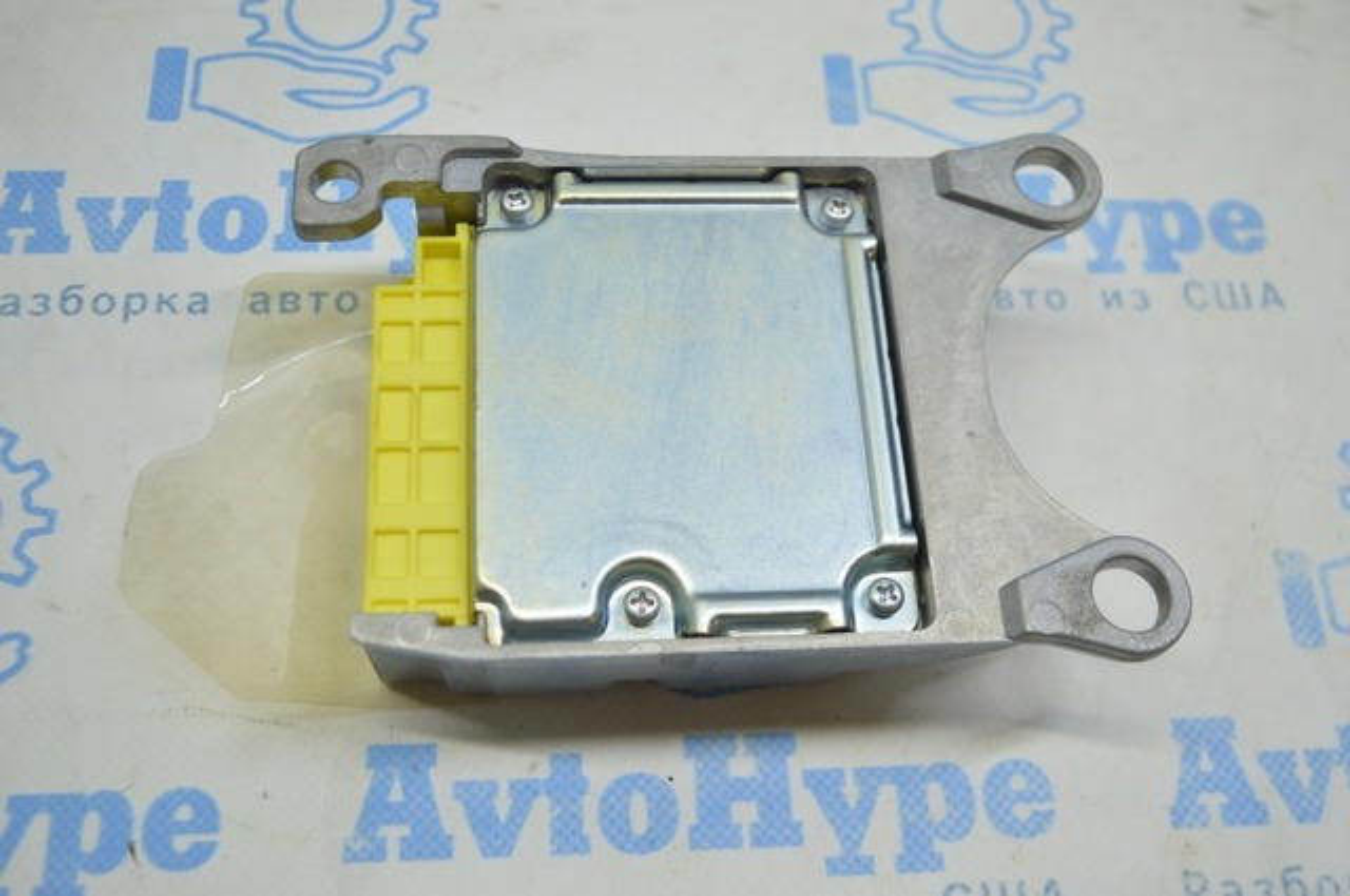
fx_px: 1517
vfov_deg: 32.9
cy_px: 448
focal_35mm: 40
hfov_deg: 48.0
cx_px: 675
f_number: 4
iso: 400
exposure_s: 1/80
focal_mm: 27
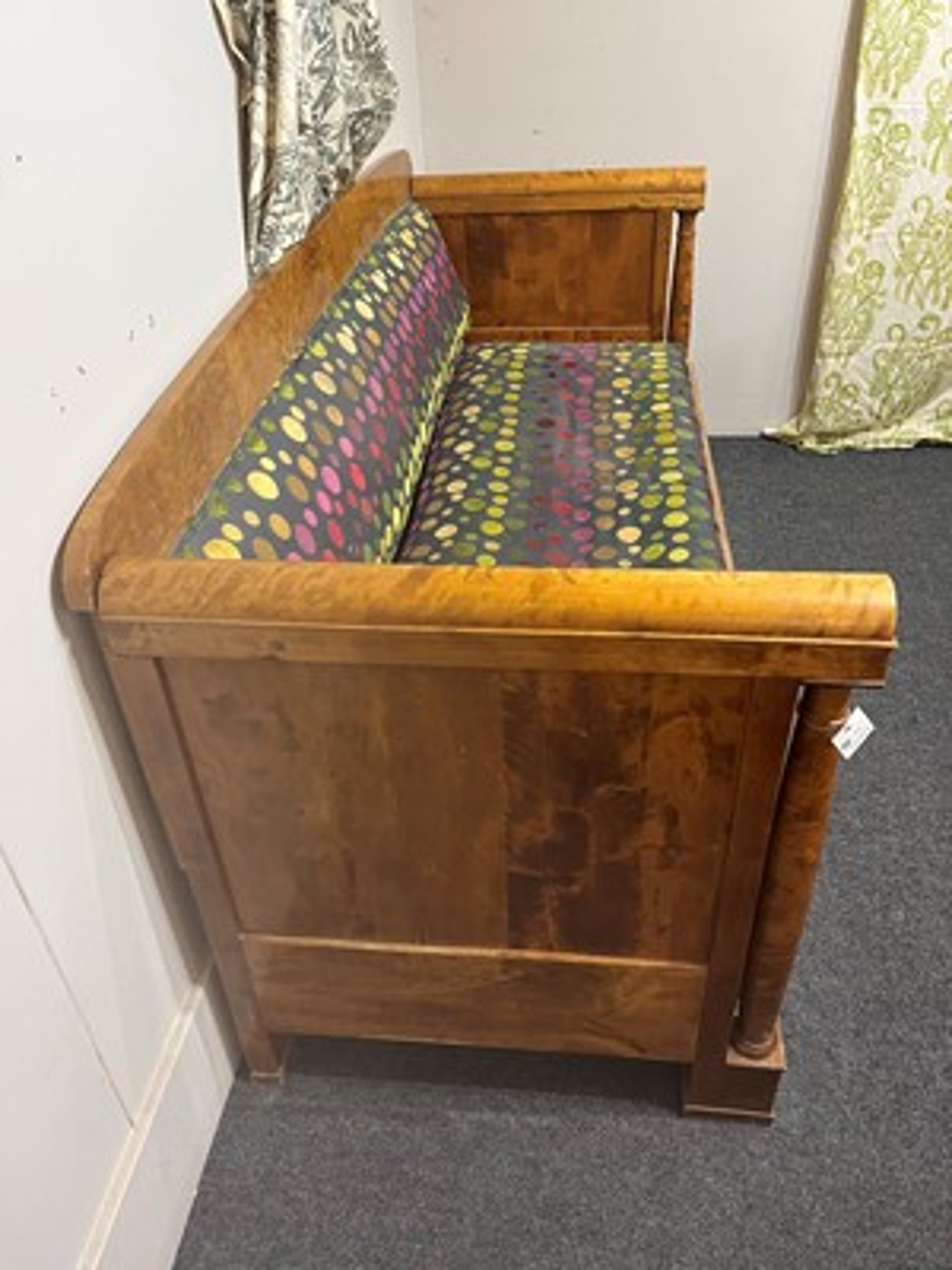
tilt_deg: -34.8
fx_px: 953
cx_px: 476
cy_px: 635
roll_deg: +1.0
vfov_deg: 67.3
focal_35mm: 26
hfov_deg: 53.1
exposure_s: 1/50
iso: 250
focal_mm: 5.1
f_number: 1.6
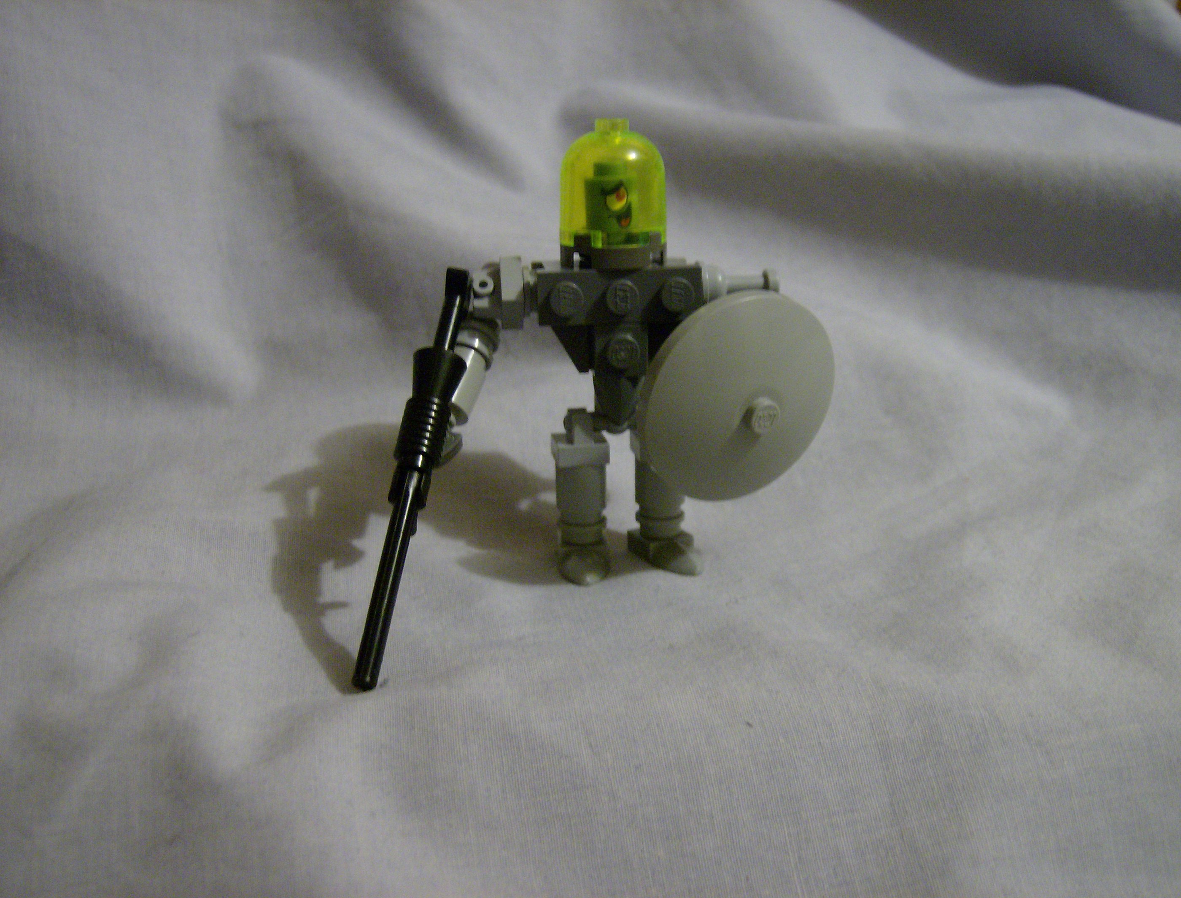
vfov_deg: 38.0
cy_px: 449
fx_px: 1303
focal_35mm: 38
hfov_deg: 48.8
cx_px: 590
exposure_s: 1/12.6
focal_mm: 6.4
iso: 200
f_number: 2.9
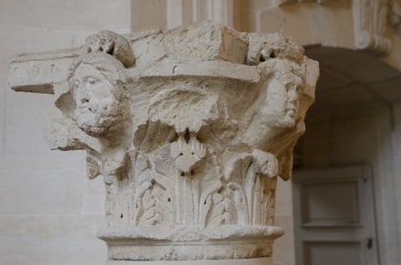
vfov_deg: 23.7
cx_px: 200
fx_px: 633
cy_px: 132
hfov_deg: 35.1
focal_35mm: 57
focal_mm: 38
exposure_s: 1/80
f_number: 4.5
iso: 1000
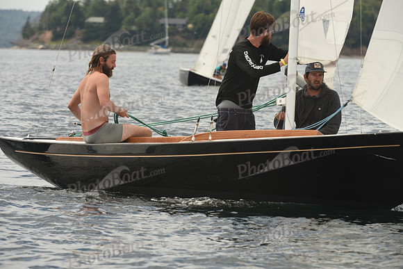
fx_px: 3359
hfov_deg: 6.9
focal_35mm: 300
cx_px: 202
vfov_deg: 4.6
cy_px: 134
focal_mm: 300
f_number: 8
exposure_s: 1/640
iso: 400
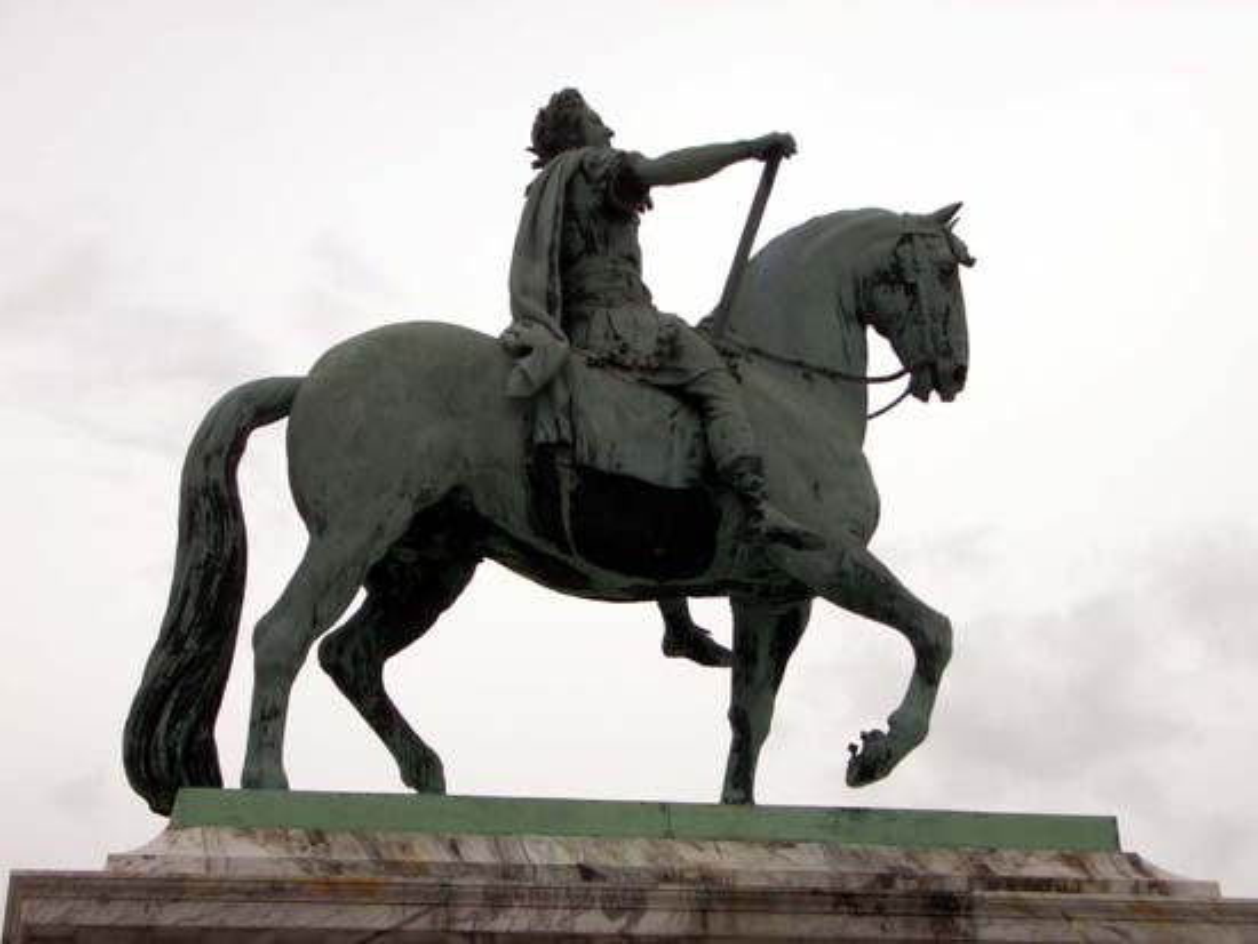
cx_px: 629
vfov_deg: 19.9
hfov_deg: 26.3
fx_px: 2690
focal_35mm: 74
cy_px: 472
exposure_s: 1/500
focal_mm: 12.2
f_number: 6.2
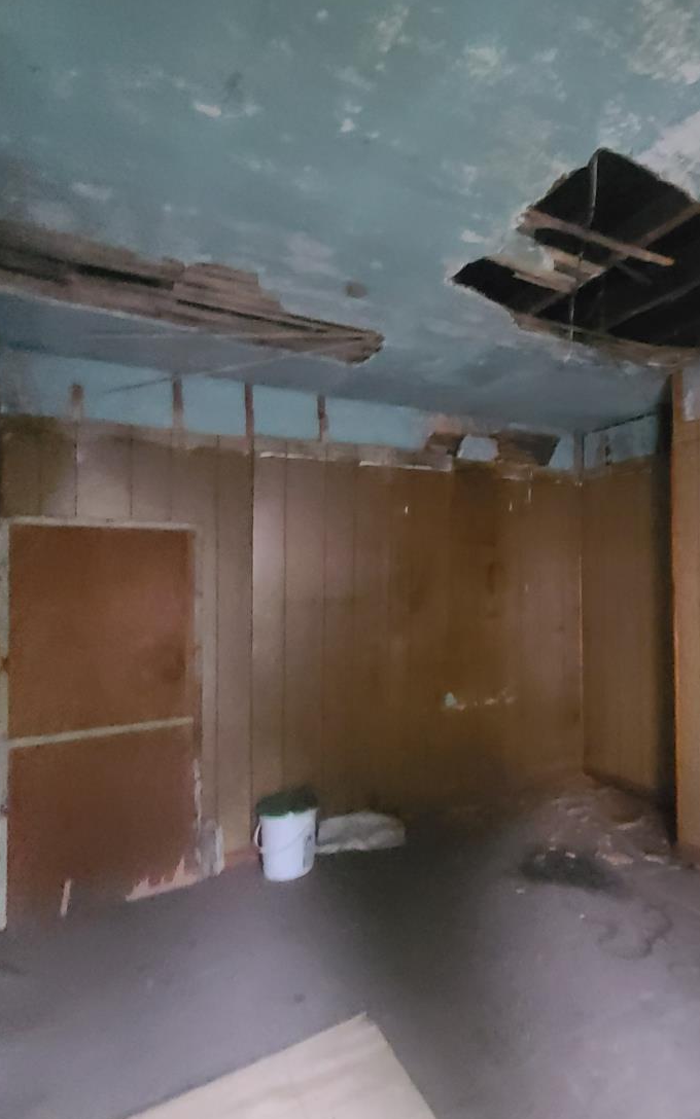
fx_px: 580
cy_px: 568
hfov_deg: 57.3
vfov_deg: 88.0
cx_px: 565
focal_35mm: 19
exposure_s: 1/10
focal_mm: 2.2
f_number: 2.2
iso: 2500
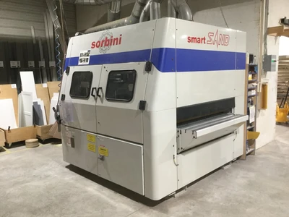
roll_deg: +0.9
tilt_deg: -8.1
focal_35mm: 31
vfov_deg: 45.4
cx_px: 144
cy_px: 108
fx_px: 259
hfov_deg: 58.4
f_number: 2.4
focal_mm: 3.3
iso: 100
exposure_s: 1/30
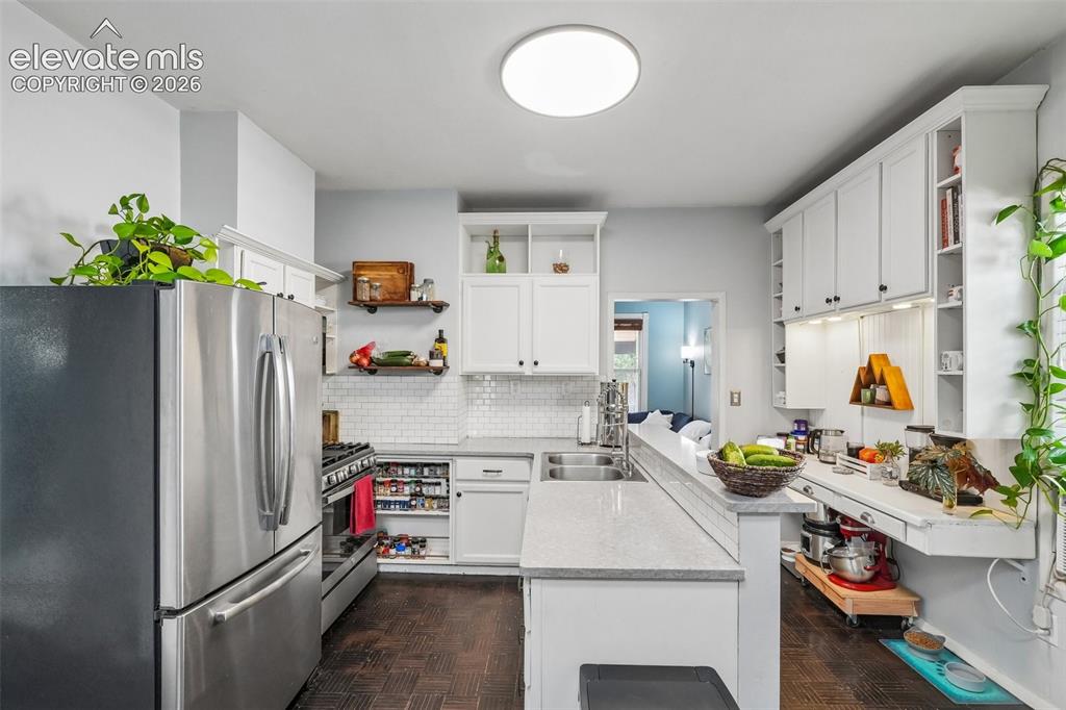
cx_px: 533
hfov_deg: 100.4
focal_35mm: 15
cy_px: 355
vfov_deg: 77.3
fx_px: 444
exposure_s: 1/6
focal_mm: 10
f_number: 8
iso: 800
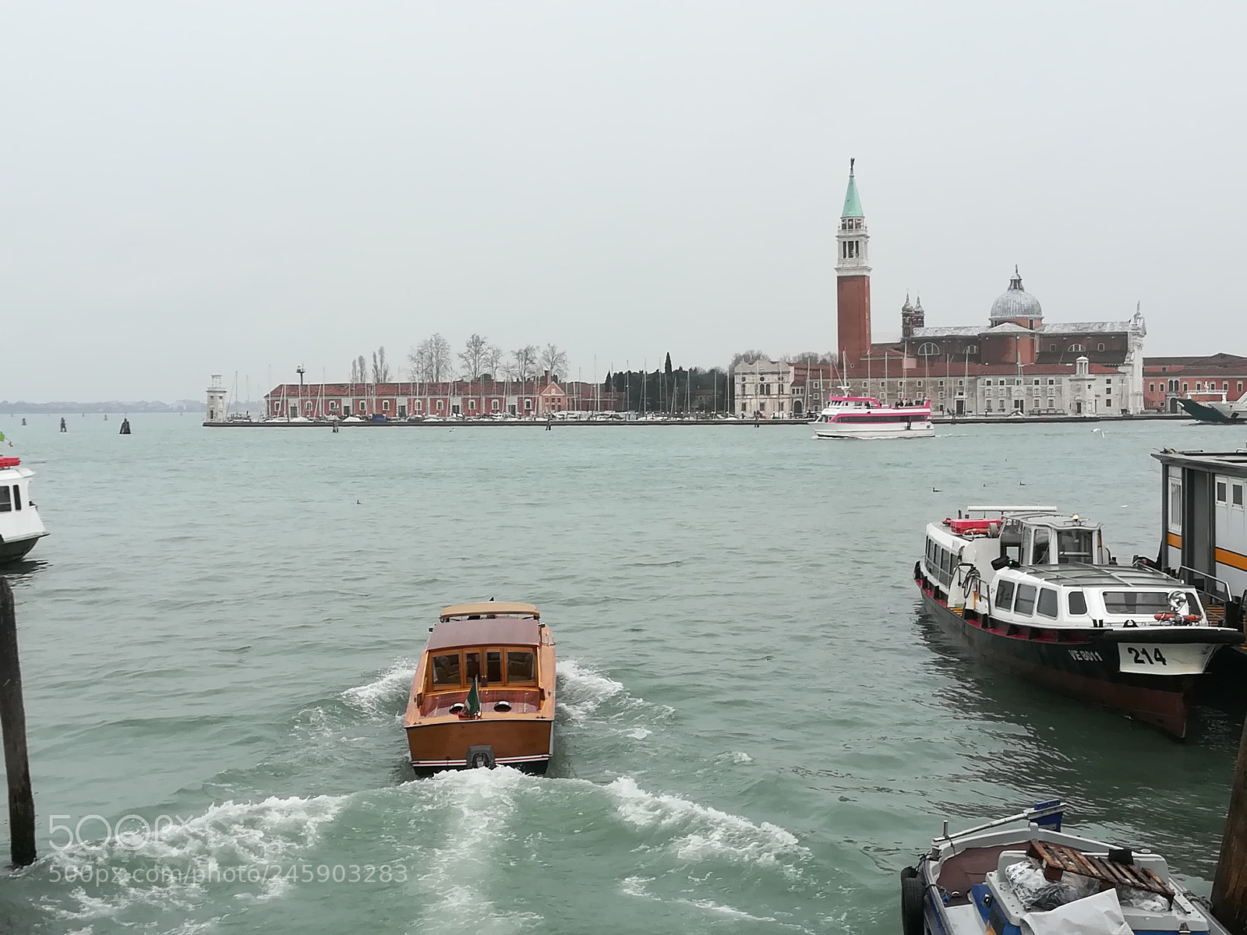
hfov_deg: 41.2
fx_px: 1657
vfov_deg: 31.5
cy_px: 468
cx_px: 624
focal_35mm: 46
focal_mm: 3.83
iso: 50
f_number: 2.2
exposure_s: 1/160
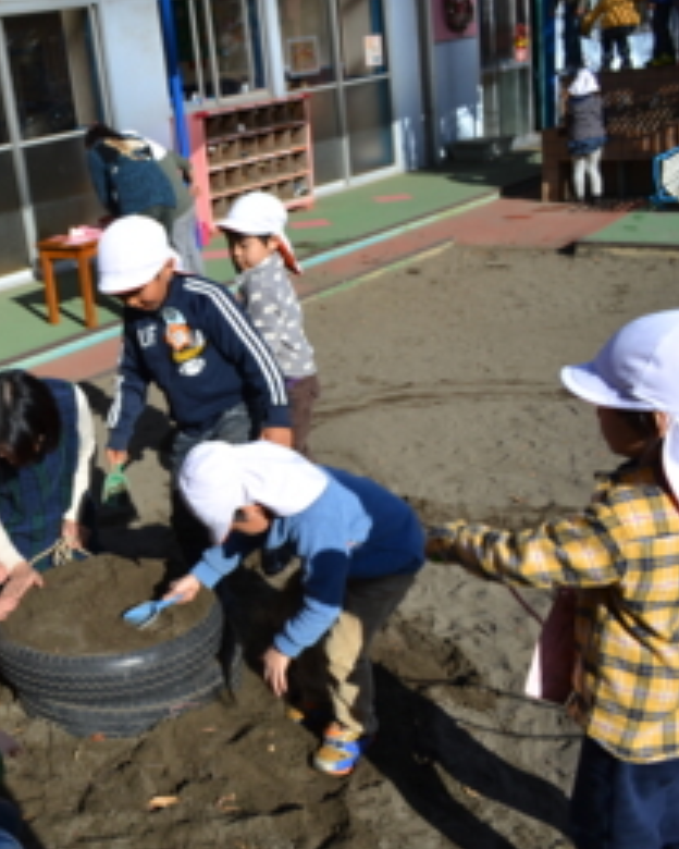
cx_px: 65
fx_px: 1306
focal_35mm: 52
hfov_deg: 28.0
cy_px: 423
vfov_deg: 36.0
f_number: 8
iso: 100
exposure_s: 1/250
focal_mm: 24
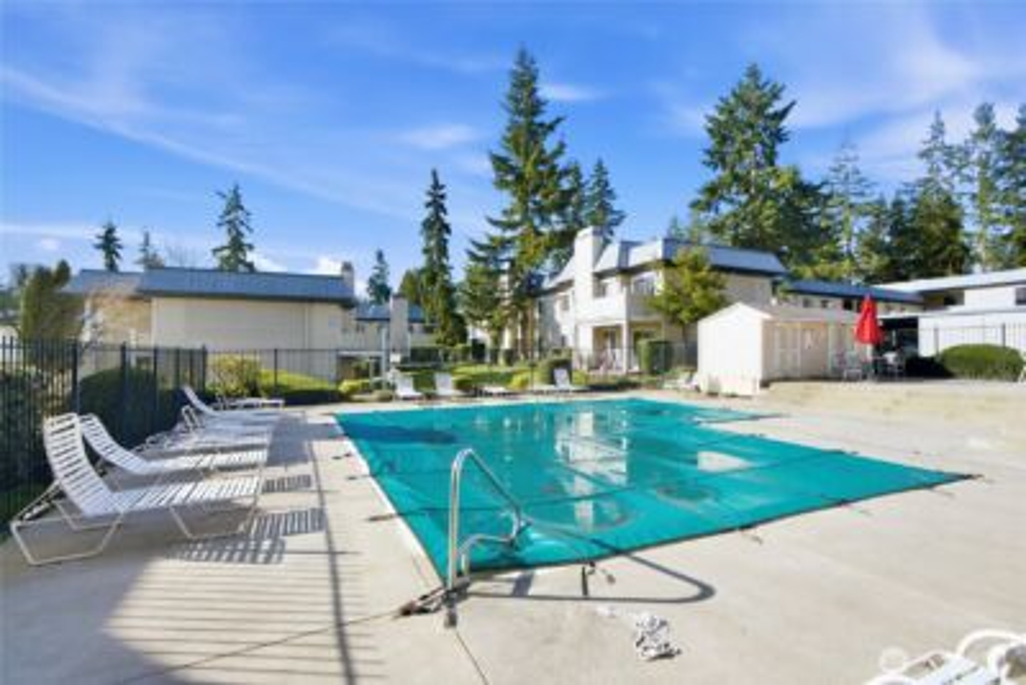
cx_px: 513
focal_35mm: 16
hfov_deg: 96.7
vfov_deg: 73.8
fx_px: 456
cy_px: 342
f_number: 9
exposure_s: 1/60
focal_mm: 16
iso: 400
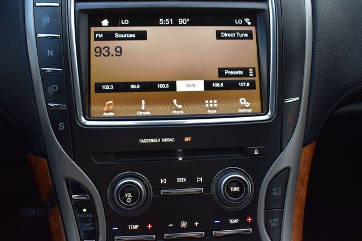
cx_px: 181
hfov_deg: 57.2
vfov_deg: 39.9
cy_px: 120
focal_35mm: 33
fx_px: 332
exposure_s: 1/40
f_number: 7.1
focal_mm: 22
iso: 400
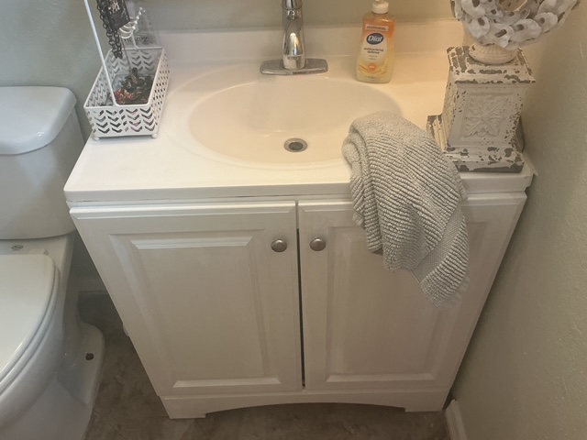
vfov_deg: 48.2
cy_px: 220
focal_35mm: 29
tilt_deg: -43.5
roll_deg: +4.5
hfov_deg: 61.7
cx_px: 294
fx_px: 492
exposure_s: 1/60
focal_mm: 3
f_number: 1.8
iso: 64
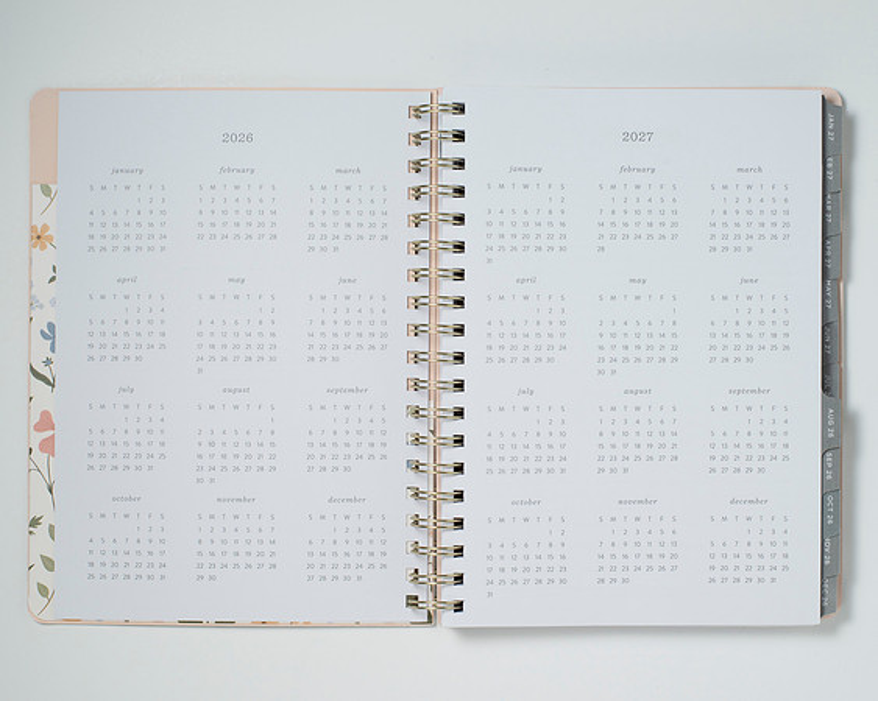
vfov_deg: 24.4
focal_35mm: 62
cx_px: 474
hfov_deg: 30.3
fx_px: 1619
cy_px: 386
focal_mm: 50
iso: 200
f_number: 9
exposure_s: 1/200
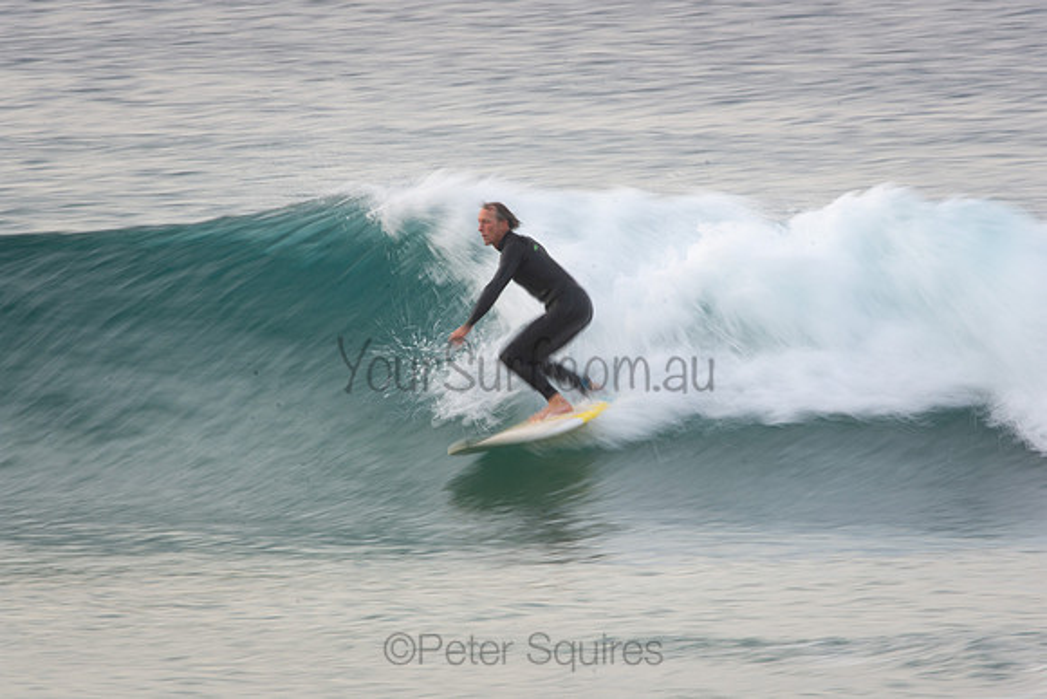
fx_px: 19199
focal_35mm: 660
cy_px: 350
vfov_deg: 2.1
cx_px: 524
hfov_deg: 3.1
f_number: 25
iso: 100
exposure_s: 1/15
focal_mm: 440
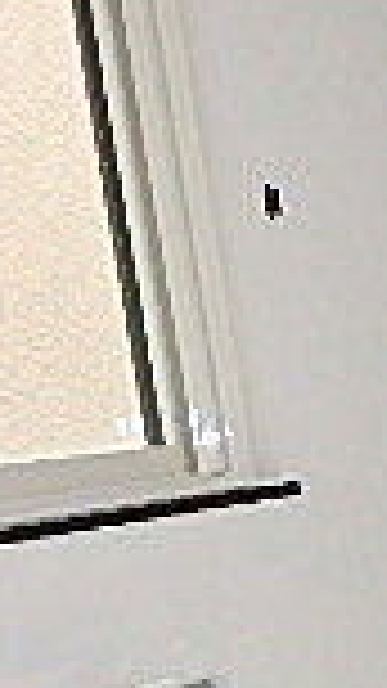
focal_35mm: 96
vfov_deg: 22.0
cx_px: 1246
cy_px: 517
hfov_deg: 9.3
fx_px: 1752
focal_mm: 3.7
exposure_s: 1/30
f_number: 3.5
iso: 400
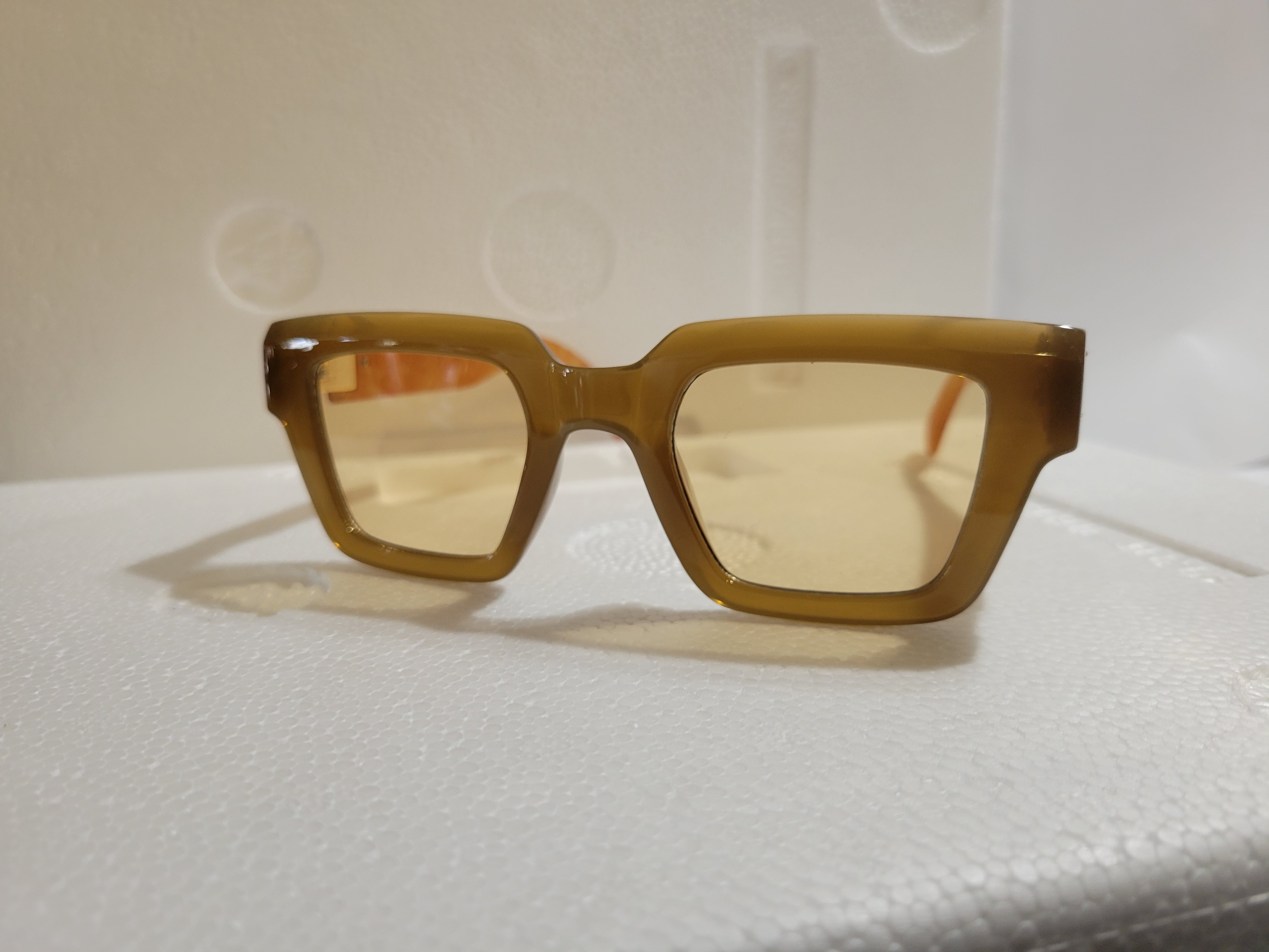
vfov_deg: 53.1
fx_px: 953
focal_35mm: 26
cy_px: 476
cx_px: 634
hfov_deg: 67.3
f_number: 1.8
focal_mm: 5.4
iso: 160
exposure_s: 1/40
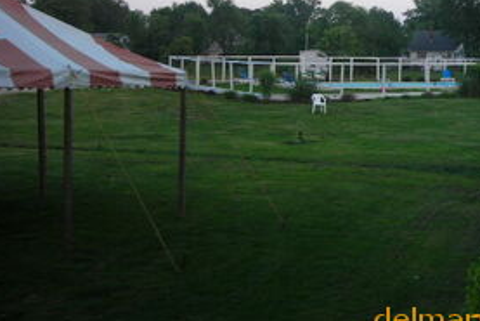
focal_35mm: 57
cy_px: 75
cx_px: 338
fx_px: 760
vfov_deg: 23.5
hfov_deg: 34.5
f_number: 3.2
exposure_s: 1/30
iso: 63
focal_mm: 6.3
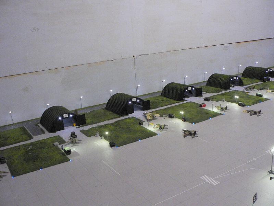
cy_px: 103
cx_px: 137
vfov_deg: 39.7
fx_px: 285
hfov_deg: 51.4
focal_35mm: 36
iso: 400
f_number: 2.8
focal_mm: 6
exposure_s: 1/30
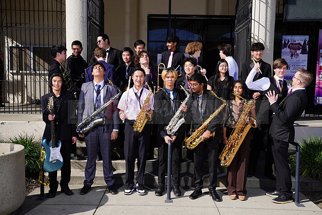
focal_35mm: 37
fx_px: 331
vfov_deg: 36.0
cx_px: 161
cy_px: 108
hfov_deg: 51.9
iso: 100
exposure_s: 1/250
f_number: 10
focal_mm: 37
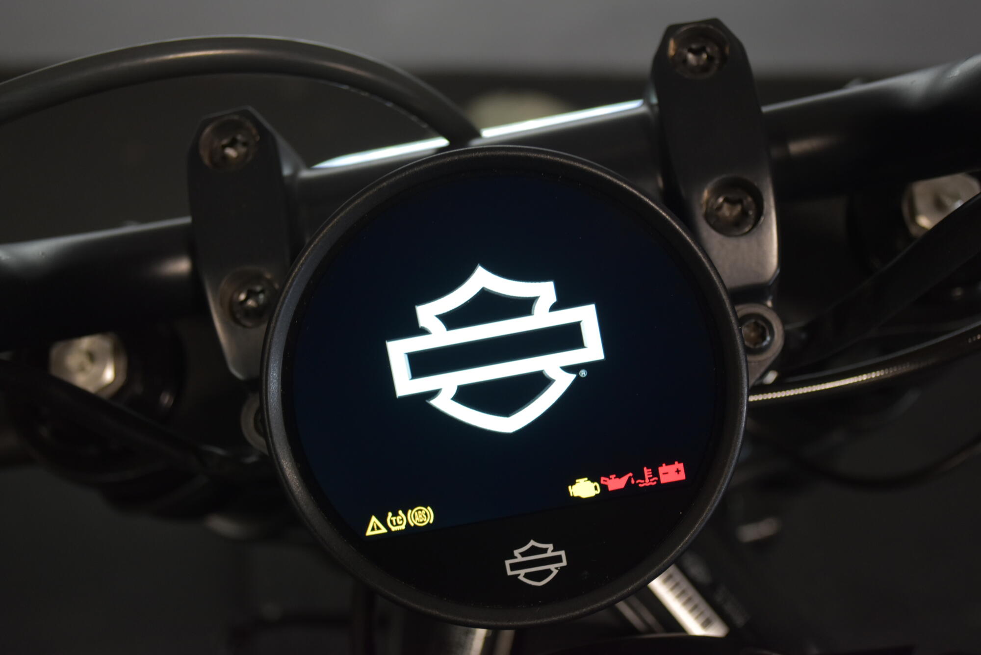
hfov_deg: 38.9
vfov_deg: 26.5
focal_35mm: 51
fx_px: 1390
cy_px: 328
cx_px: 490
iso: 800
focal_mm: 34
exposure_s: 1/30
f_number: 5
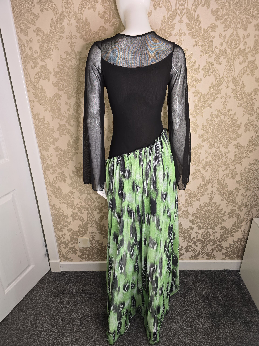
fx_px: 229
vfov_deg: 73.9
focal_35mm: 23
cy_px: 173
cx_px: 130
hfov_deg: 58.9
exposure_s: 1/50
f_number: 1.7
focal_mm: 6.3
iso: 40
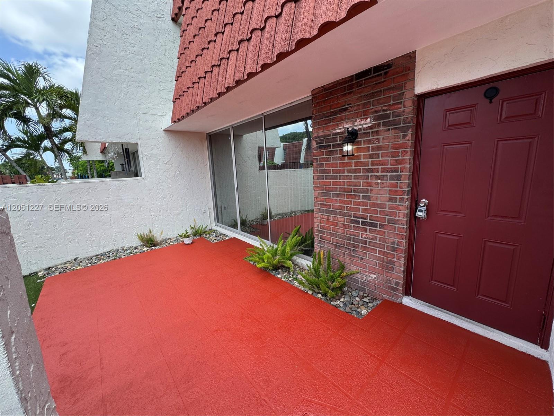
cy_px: 208
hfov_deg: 102.1
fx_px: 224
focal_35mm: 14
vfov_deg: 85.7
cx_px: 277
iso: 40
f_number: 2.2
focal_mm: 2.22
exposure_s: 1/344
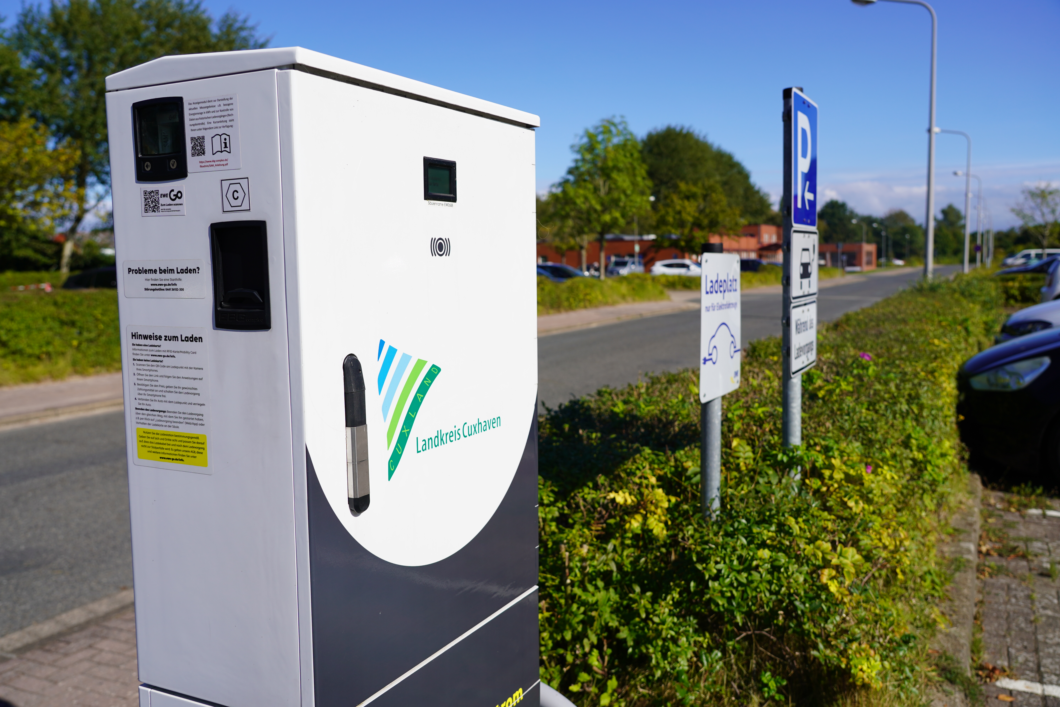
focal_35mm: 30
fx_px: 883
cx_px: 530
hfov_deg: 61.9
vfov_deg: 43.6
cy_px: 354
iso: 100
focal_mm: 30
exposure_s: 1/1000
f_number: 5
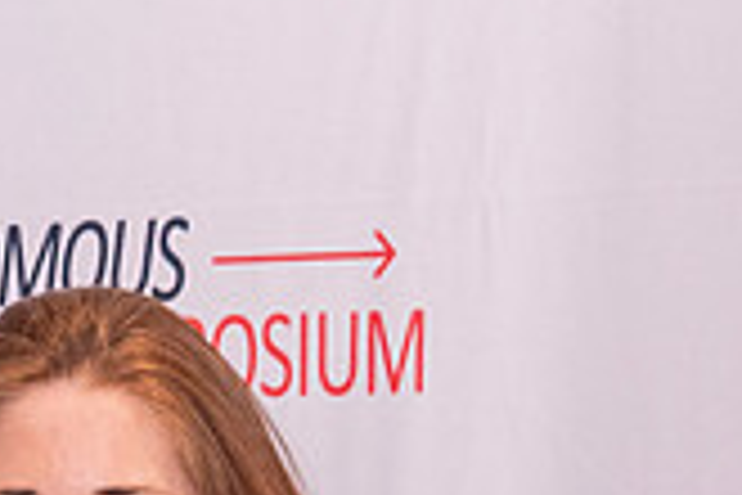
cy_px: 691
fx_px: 5091
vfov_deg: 5.5
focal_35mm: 247
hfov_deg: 8.1
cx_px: -544
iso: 2500
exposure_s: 1/125
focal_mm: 44
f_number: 9
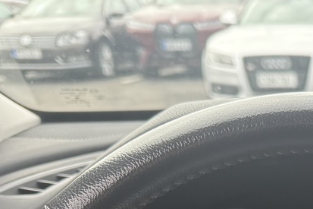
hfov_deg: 20.9
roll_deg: +0.5
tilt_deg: -25.0
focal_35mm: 87
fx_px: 756
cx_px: 427
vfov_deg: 13.9
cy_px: 379
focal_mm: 6.76
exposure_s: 1/473
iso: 100
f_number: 1.78
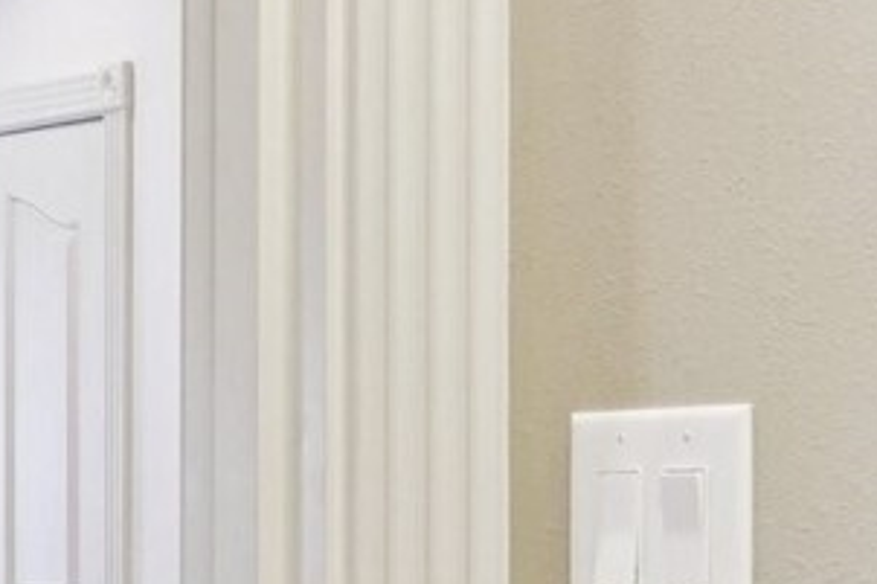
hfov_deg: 19.4
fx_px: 2191
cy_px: 588
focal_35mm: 90
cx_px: 1361
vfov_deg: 14.9
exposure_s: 1/13
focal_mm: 16
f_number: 8
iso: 1600
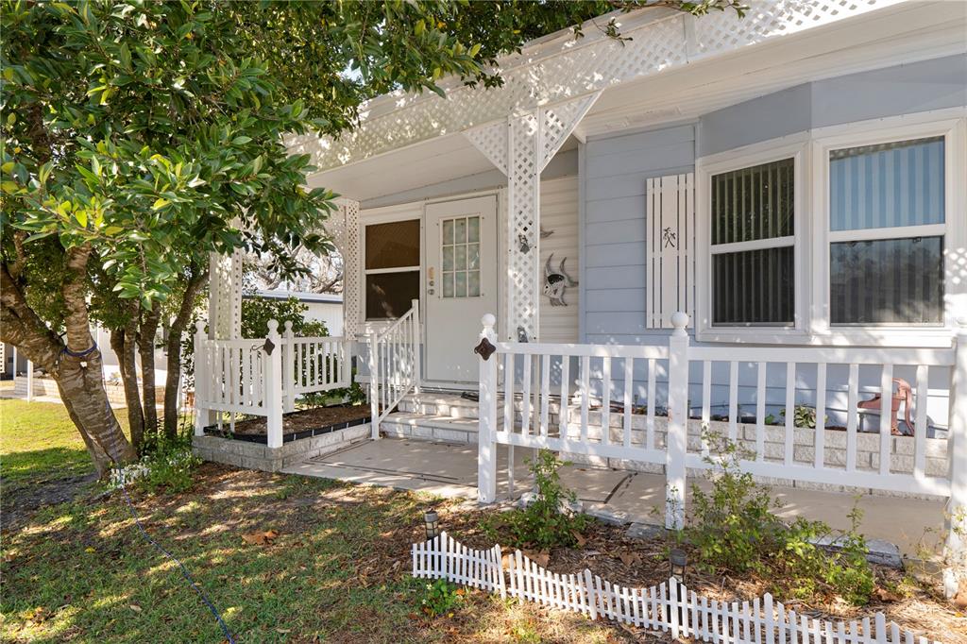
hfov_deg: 90.0
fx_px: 483
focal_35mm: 18
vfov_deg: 67.3
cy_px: 322
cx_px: 484
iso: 320
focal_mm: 12
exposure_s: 1/60
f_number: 8
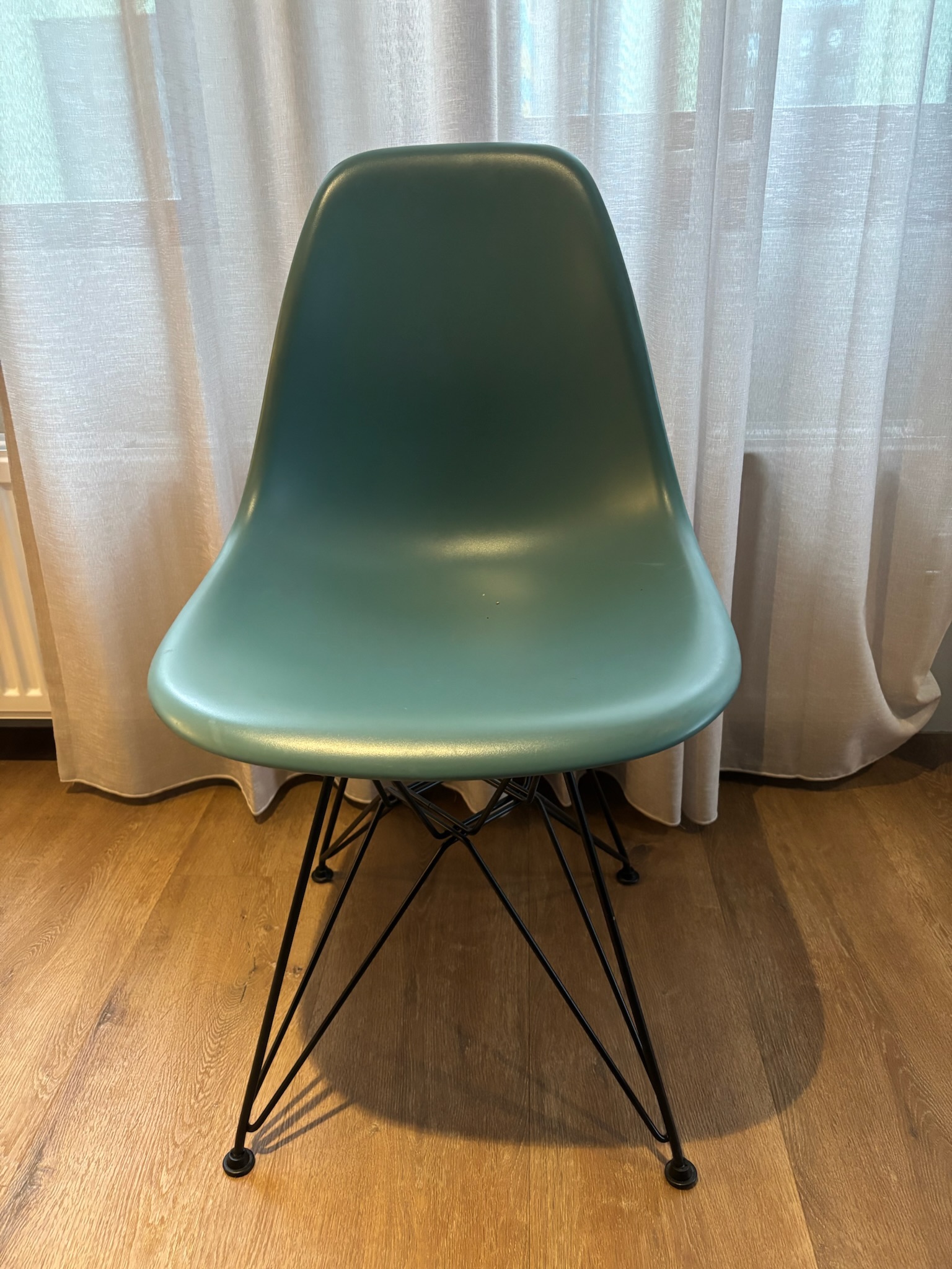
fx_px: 953
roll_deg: +0.6
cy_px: 634
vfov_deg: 67.3
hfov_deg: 53.1
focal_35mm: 26
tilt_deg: -23.2
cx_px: 476
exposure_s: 1/50
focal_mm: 5.96
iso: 400
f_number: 1.6
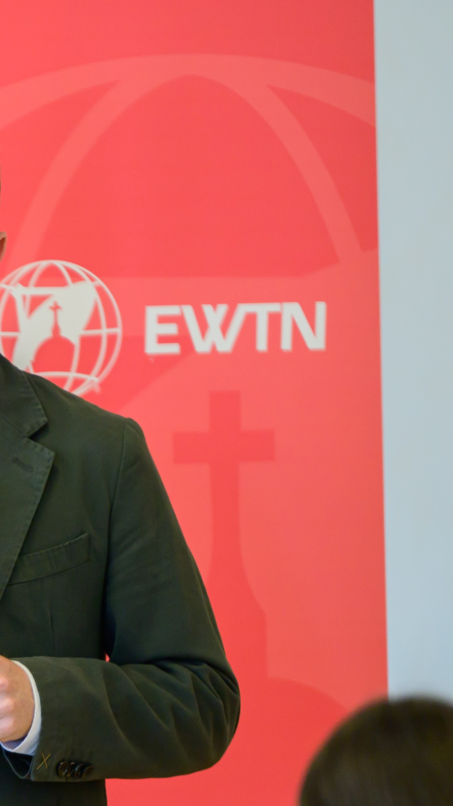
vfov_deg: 4.5
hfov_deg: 2.5
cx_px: -390
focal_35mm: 478
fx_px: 10208
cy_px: 590
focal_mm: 200
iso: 640
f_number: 3.2
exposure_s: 1/160
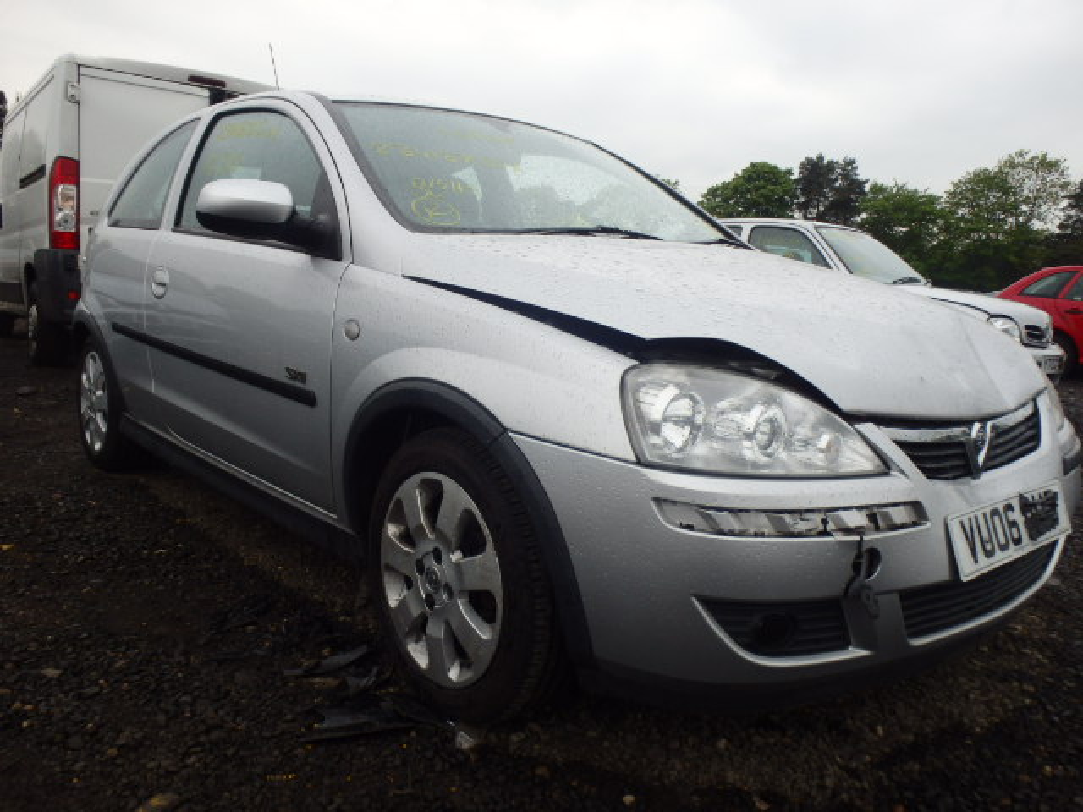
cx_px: 542
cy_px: 406
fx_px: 876
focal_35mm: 28
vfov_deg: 49.7
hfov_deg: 63.4
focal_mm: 5
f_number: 3.9
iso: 125
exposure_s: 1/200
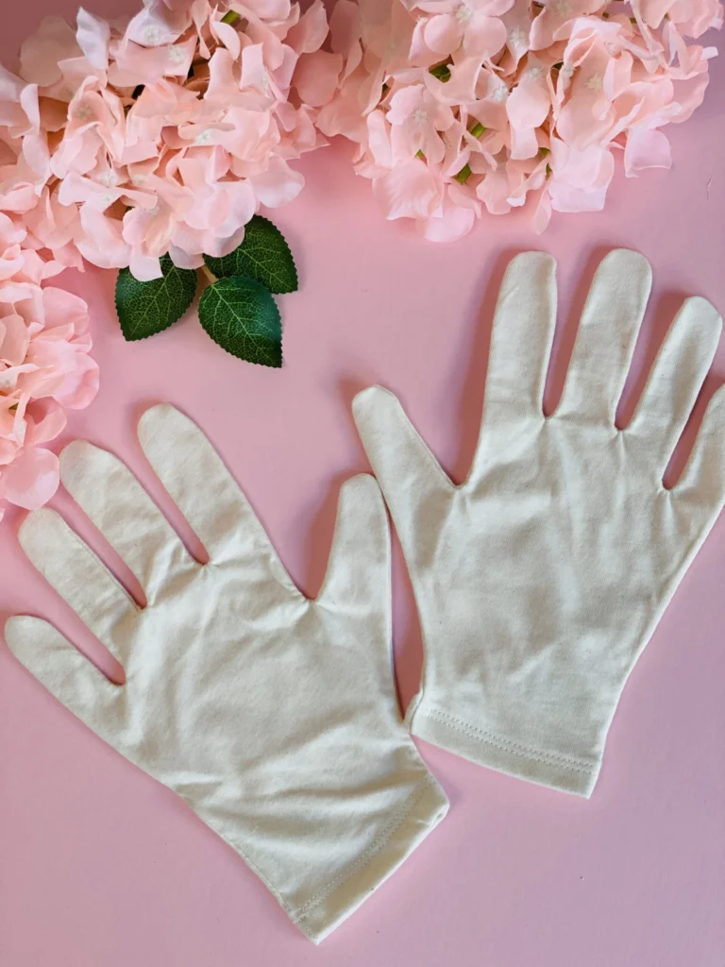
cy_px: 484
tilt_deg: -84.3
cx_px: 362
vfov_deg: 36.8
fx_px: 1452
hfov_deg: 28.0
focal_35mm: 52
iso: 80
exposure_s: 1/122
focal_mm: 6
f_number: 2
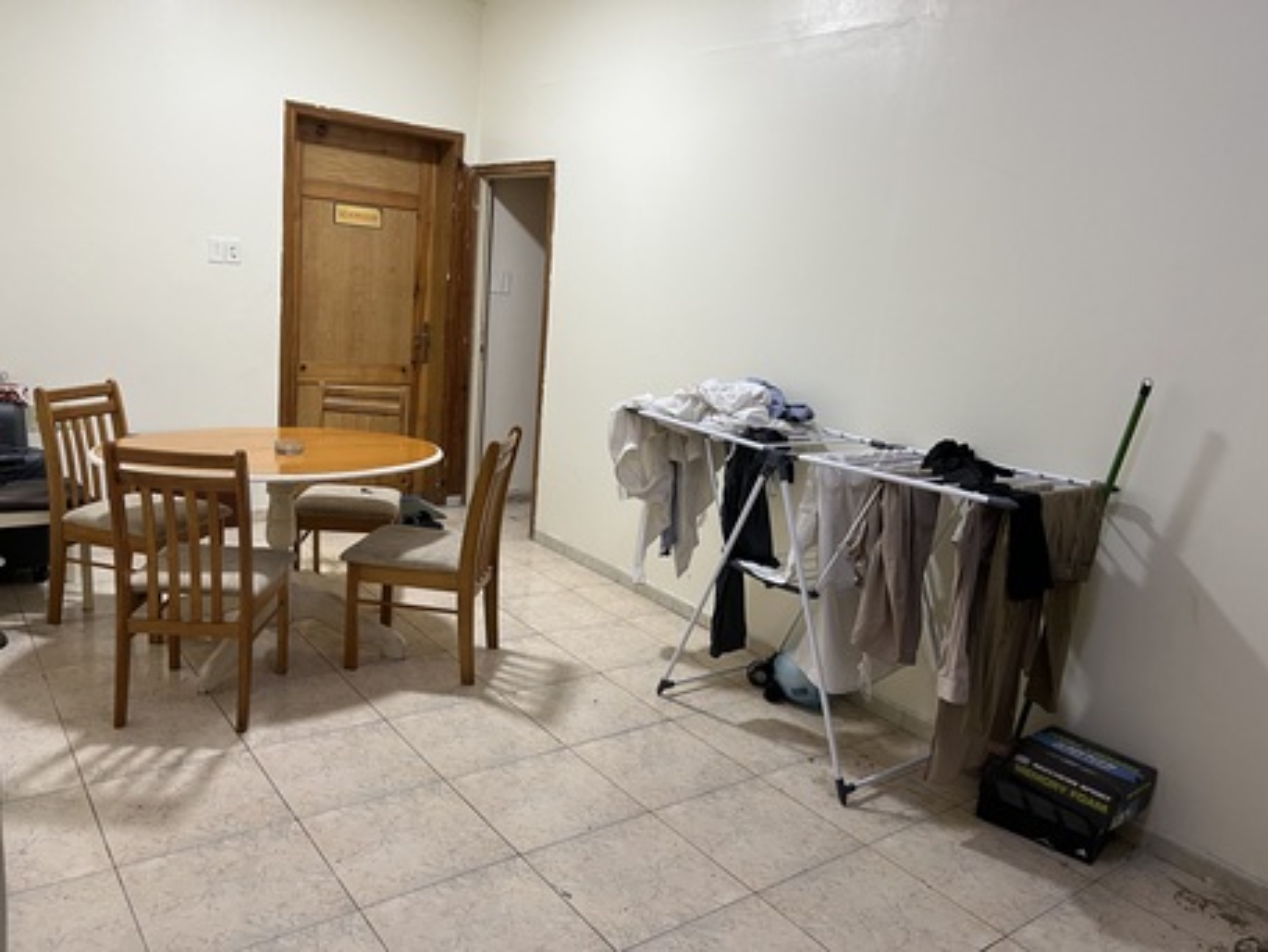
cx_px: 634
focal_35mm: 26
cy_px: 476
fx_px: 953
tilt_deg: -13.3
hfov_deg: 67.3
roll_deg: -4.3
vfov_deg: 53.1
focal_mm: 5.1
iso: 125
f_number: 1.6
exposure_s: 1/60
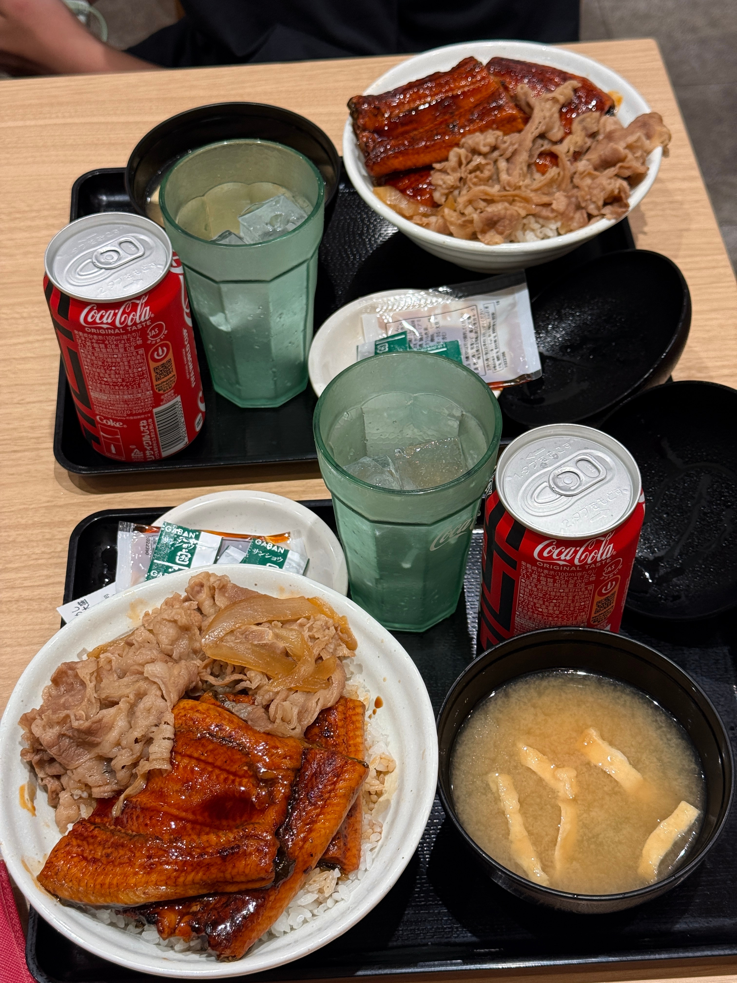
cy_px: 492
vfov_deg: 39.7
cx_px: 368
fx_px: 1363
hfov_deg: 30.3
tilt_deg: -52.2
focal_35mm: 48
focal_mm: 6.76
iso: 80
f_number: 1.78
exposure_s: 1/111
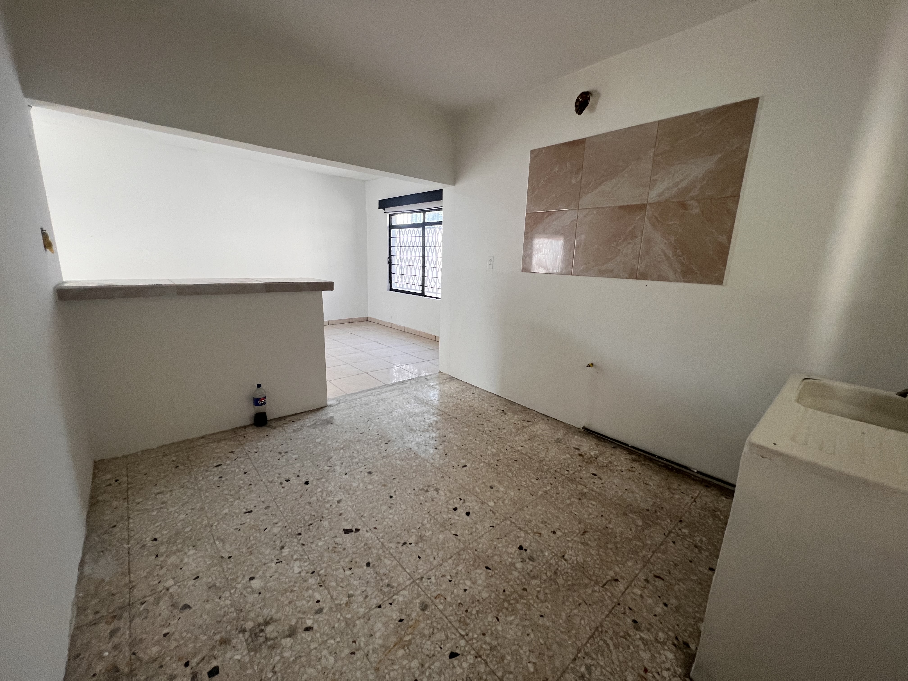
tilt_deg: -11.0
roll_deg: -0.9
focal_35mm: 13
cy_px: 340
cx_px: 454
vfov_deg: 89.9
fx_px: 341
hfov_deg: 106.2
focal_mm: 1.57
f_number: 1.8
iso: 125
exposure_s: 1/120
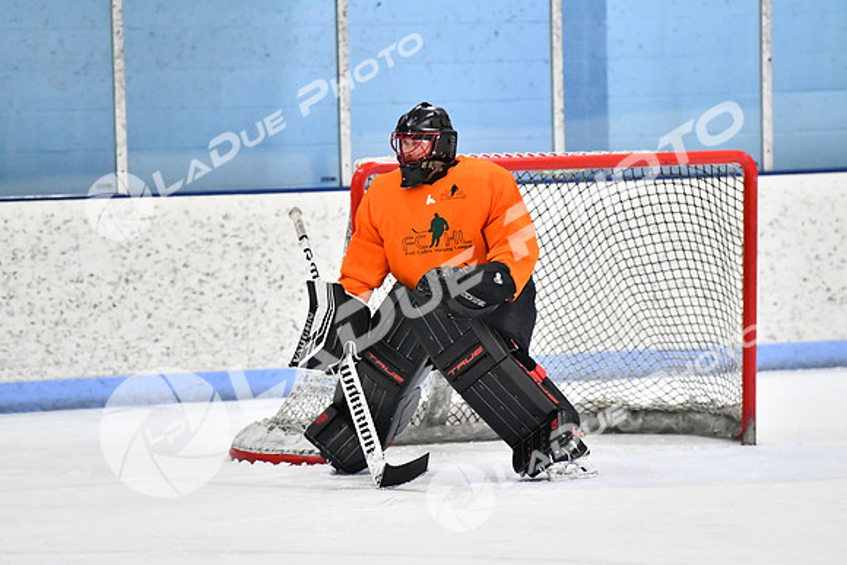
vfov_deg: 7.0
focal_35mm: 195
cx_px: 424
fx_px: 4589
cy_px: 282
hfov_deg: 10.5
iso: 6400
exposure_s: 1/1250
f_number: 2.8
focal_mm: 130
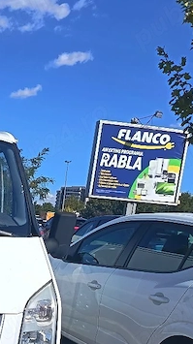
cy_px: 326
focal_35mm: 59
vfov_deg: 33.2
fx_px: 538
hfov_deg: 18.7
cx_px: -67
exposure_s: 1/1429
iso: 100
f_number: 1.75
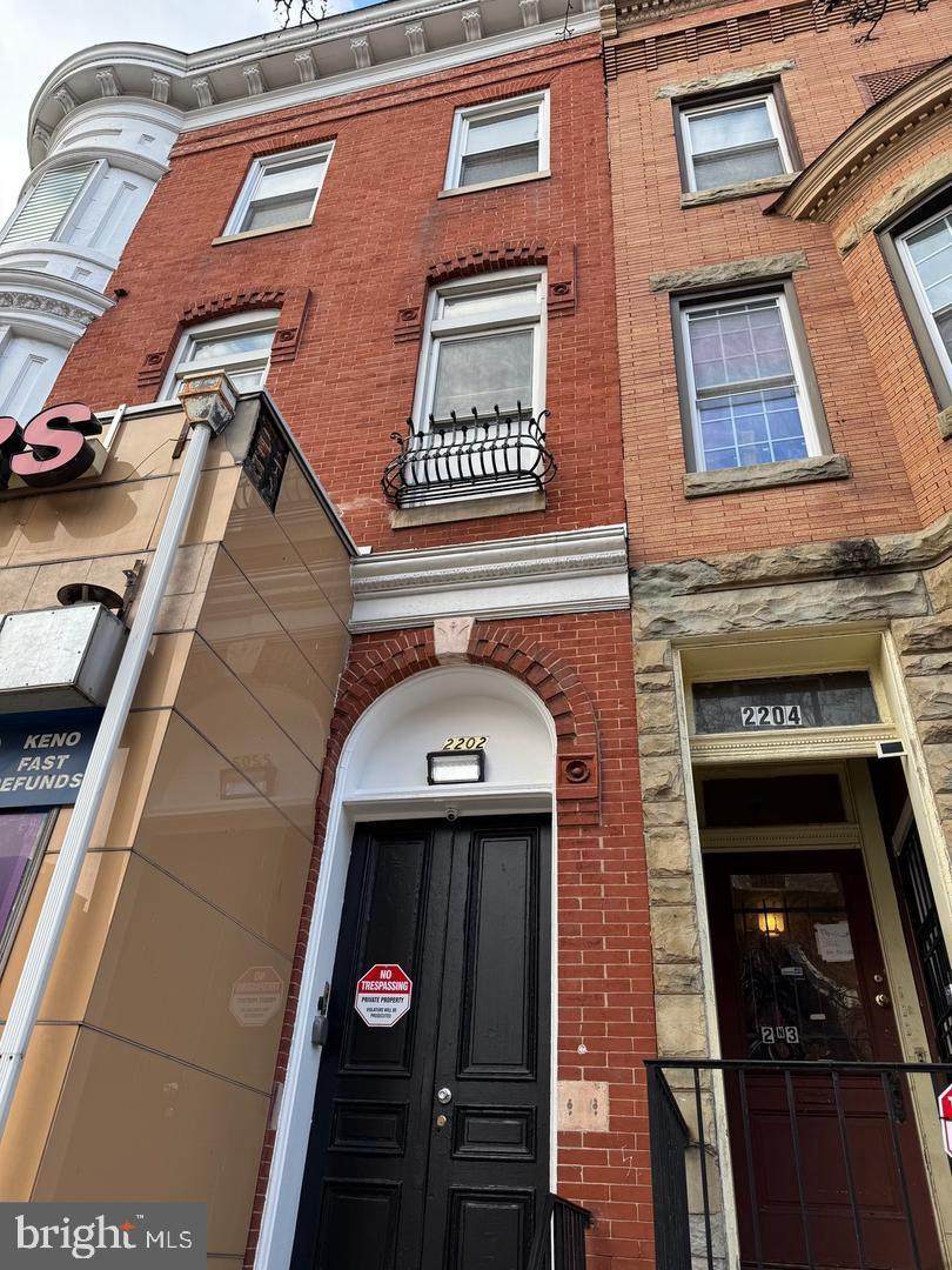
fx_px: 880
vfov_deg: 71.6
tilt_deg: +34.9
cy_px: 635
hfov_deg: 56.8
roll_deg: -3.6
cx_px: 476
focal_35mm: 24
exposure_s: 1/451
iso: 80
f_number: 1.78
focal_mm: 6.76
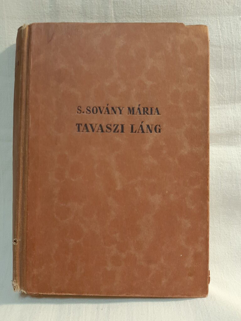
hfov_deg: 51.4
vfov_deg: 65.3
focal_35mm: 27
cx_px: 120
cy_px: 160
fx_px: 251
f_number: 1.7
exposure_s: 1/50
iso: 498
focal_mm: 3.93
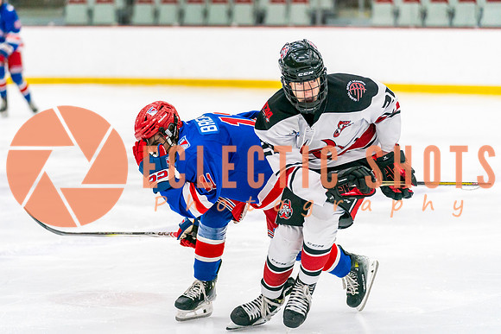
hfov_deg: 14.1
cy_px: 142
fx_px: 2029
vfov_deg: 9.4
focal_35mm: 146
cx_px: 214
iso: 3200
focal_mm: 127
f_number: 2.8
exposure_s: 1/1250
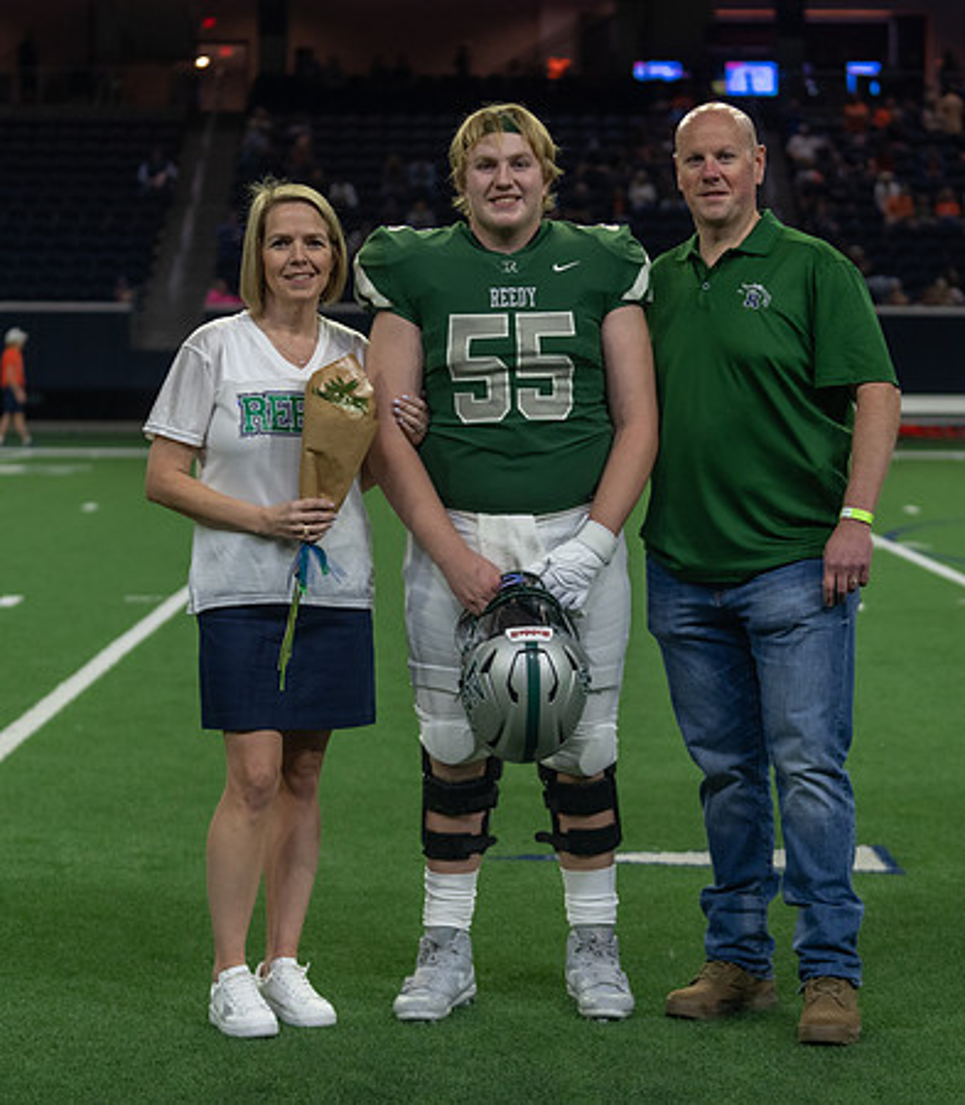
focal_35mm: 104
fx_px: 3518
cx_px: 499
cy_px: 519
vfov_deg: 17.8
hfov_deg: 15.6
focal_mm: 70
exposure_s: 1/320
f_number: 2.8
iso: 1000
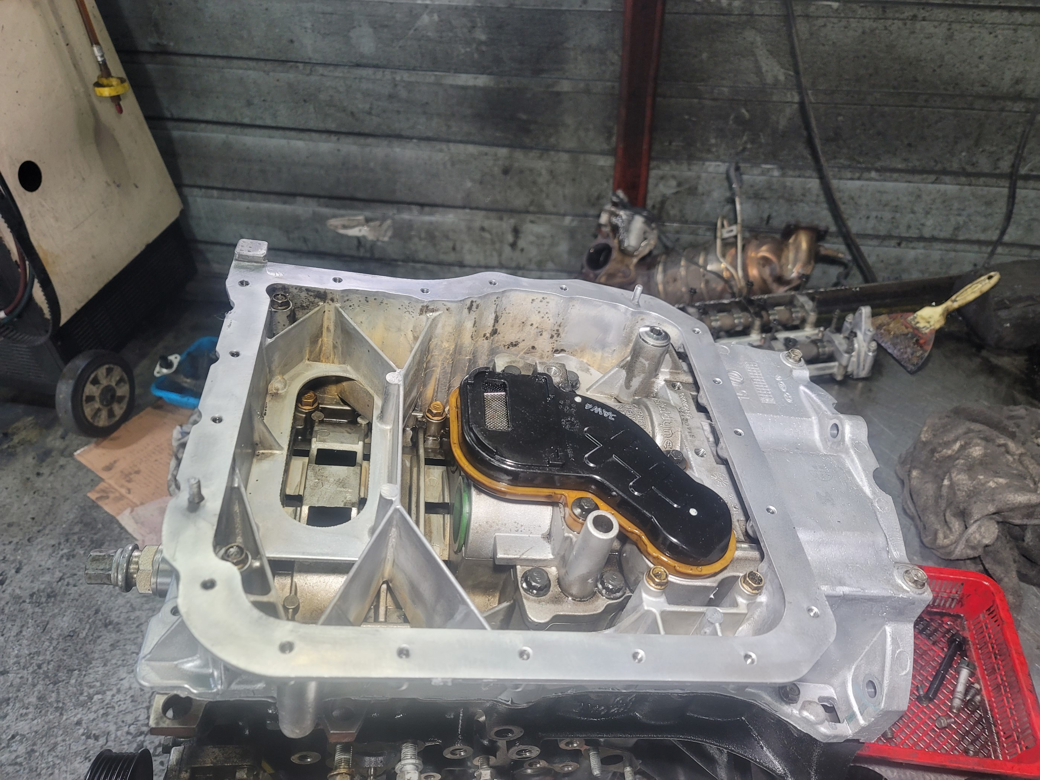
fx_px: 751
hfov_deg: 69.4
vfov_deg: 54.9
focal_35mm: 25
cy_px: 390
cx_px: 520
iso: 250
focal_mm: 7
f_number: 1.8
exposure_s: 1/59
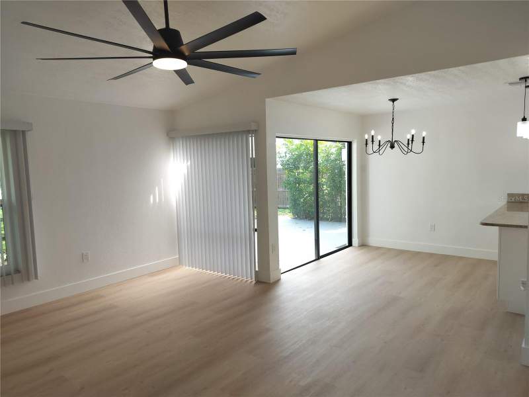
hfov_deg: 71.6
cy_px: 198
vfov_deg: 56.8
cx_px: 264
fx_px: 367
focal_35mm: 24
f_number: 1.7
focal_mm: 5.24
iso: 100
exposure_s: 1/120
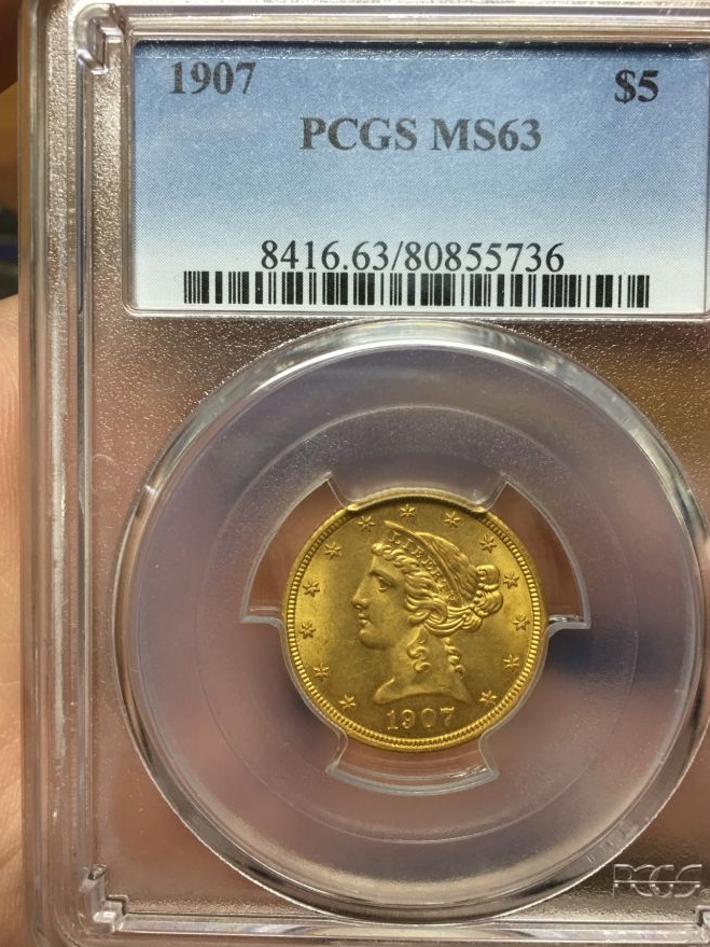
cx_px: 372
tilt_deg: -46.4
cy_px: 461
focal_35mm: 33
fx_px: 903
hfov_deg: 42.9
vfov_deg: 55.4
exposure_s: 1/15
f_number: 2.2
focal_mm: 4.15
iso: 32
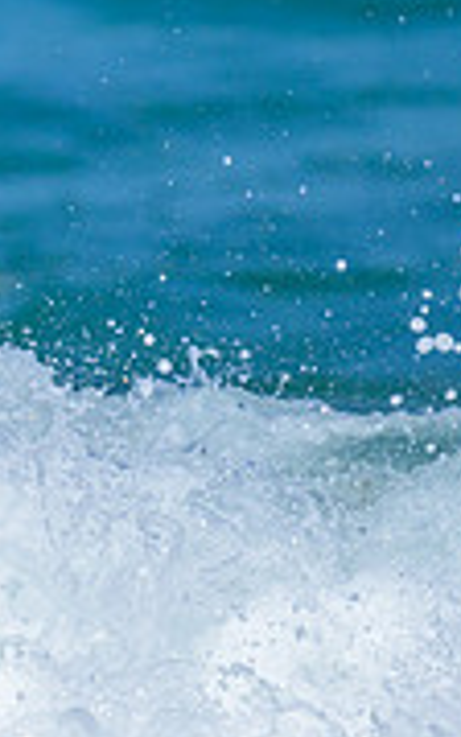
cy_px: 814
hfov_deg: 0.4
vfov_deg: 0.6
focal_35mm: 3630
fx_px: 72912
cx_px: -784
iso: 280
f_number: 6.3
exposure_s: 1/2500
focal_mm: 800
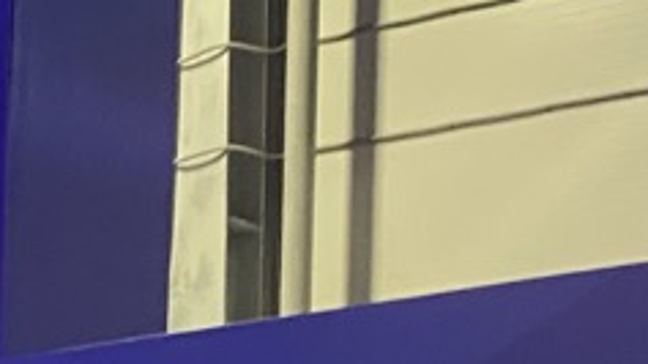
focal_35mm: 153
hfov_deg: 14.0
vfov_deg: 7.0
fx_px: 2627
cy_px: 1114
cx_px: 120
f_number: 1.8
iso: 500
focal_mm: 4.25
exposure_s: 1/33
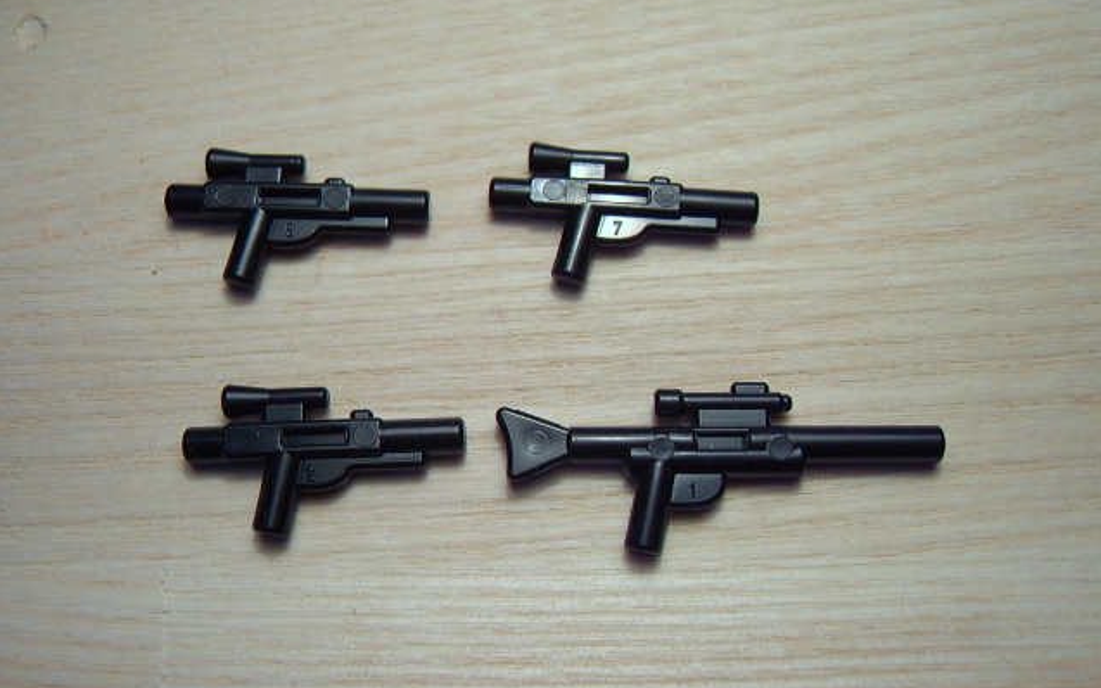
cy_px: 360
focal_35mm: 33
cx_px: 550
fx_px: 990
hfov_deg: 58.1
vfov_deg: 38.3
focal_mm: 8.13
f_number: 2.7
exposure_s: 1/104
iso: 100
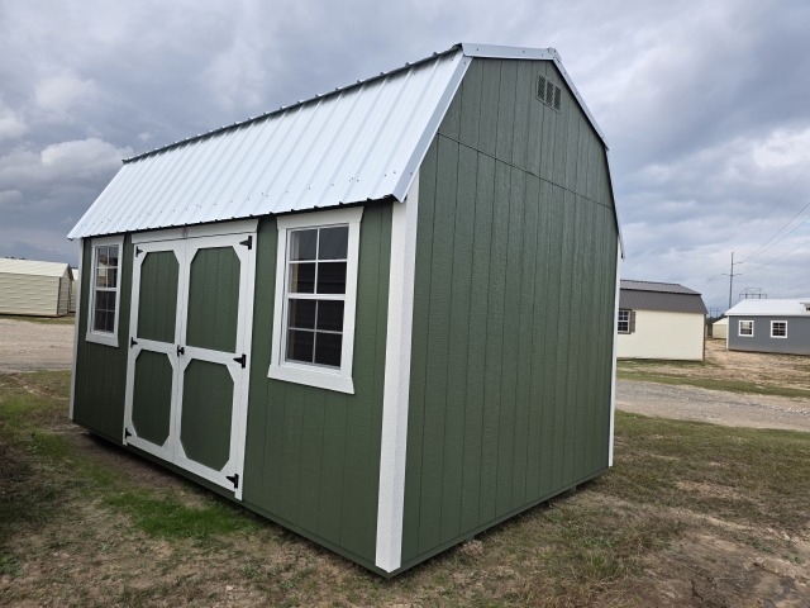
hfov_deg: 73.9
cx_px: 405
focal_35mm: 23
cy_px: 304
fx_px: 538
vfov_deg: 58.9
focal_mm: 6.3
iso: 80
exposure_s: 1/2436
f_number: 1.7
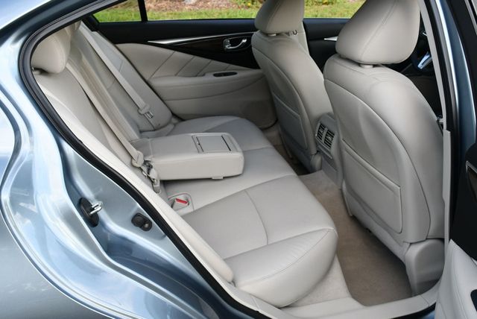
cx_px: 238
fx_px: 477
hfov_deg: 53.1
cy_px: 160
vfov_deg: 36.9
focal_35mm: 36
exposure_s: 1/250
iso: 320
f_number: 5.6
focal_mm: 18
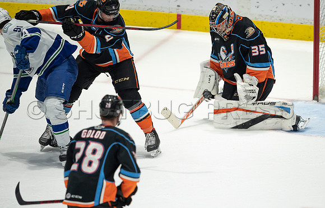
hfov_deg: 2.6
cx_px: 210
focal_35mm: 795
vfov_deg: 1.7
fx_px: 7089
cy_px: 135
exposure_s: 1/640
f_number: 4
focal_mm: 600
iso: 1600
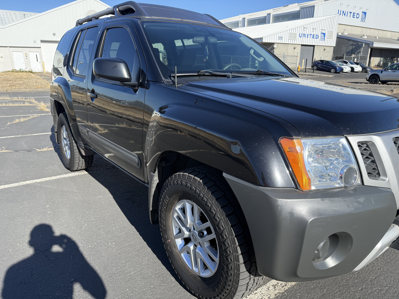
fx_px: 277
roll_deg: -1.3
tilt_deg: -17.7
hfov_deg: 71.6
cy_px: 150
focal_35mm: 24
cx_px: 200
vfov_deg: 56.8
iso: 100
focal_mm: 6.76
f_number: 1.78
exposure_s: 1/2703
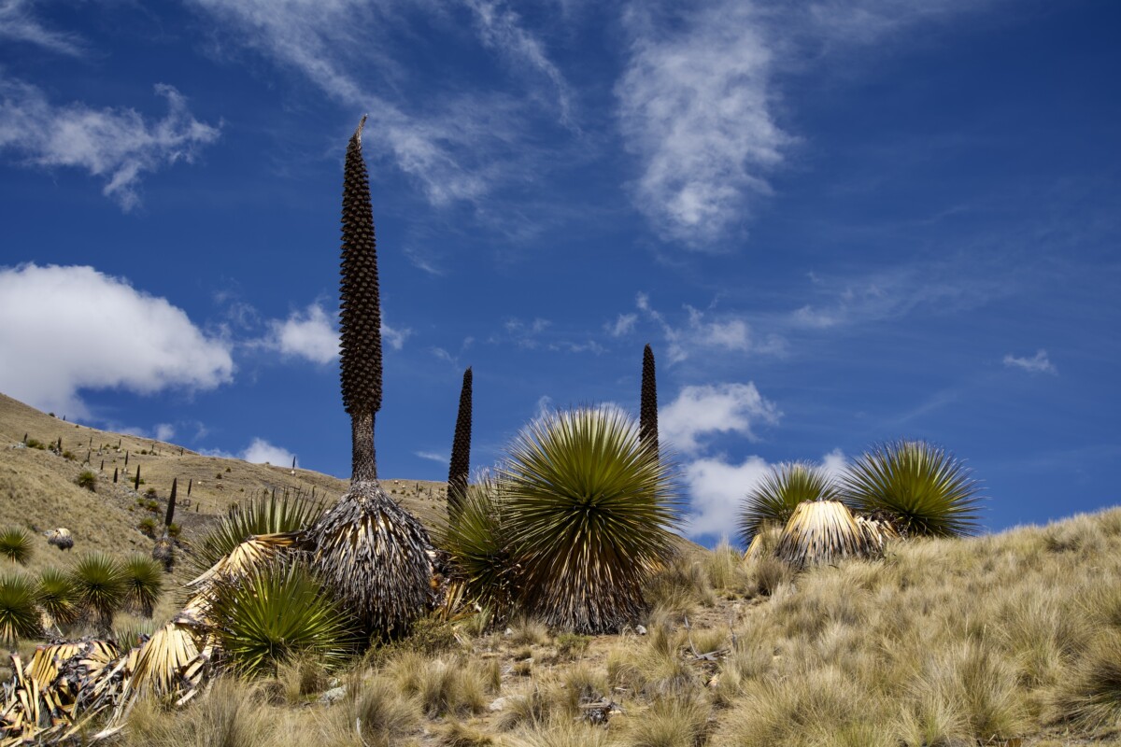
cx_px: 560
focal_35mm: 43
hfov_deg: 45.4
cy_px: 374
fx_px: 1339
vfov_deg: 31.2
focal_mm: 43
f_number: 5
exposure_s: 1/640
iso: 100
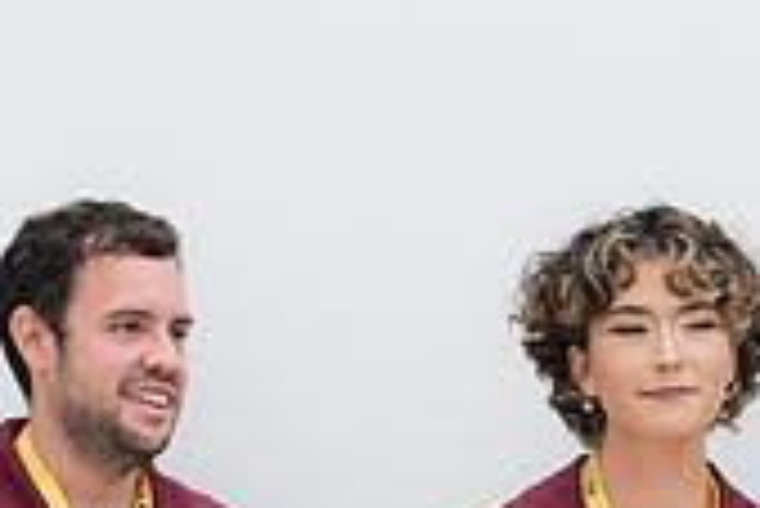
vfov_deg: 1.9
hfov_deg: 2.9
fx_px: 15044
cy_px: 423
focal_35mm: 712
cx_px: 580
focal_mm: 139
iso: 160
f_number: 4
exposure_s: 1/160
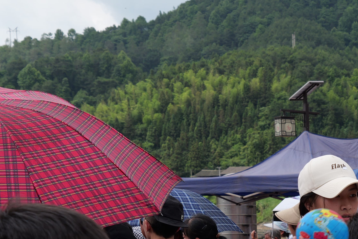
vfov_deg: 11.5
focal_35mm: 114
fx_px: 1133
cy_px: 370
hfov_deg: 16.3
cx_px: 546
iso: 160
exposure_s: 1/500
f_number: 5.5
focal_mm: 31
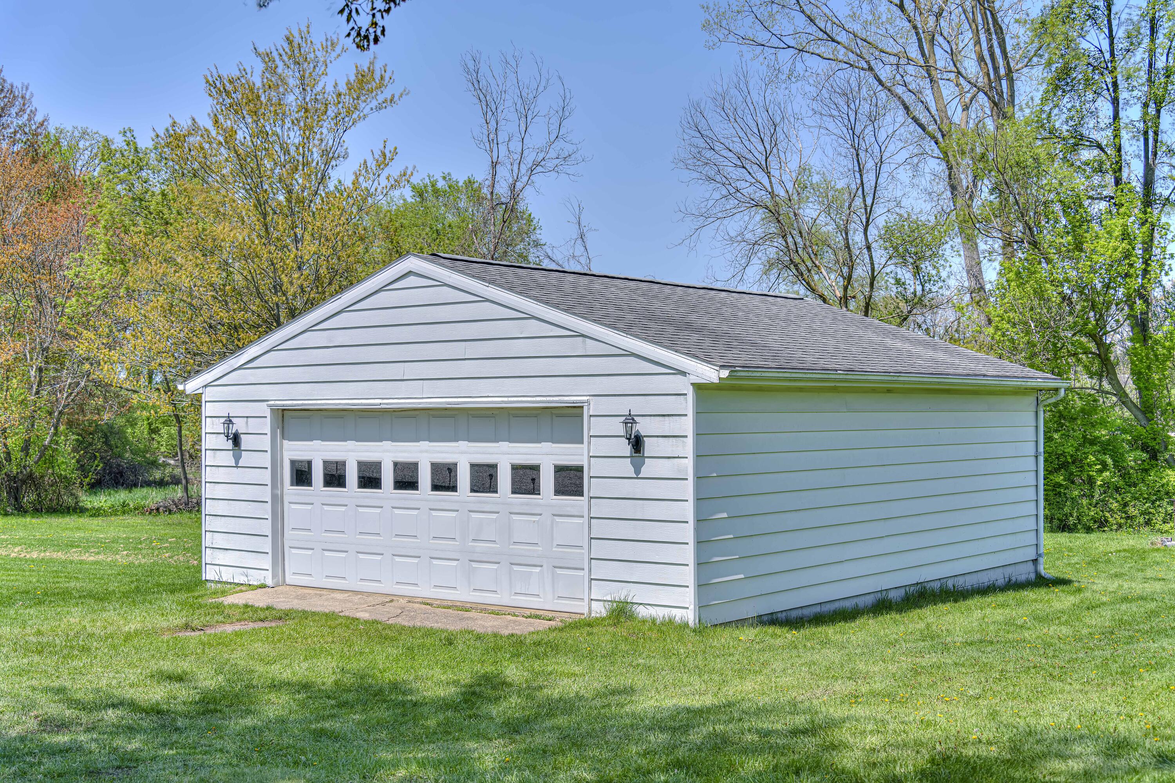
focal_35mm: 43
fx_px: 1403
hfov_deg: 45.4
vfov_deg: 31.2
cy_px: 392
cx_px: 588
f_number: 4.5
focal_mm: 43
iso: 100
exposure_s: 1/1250
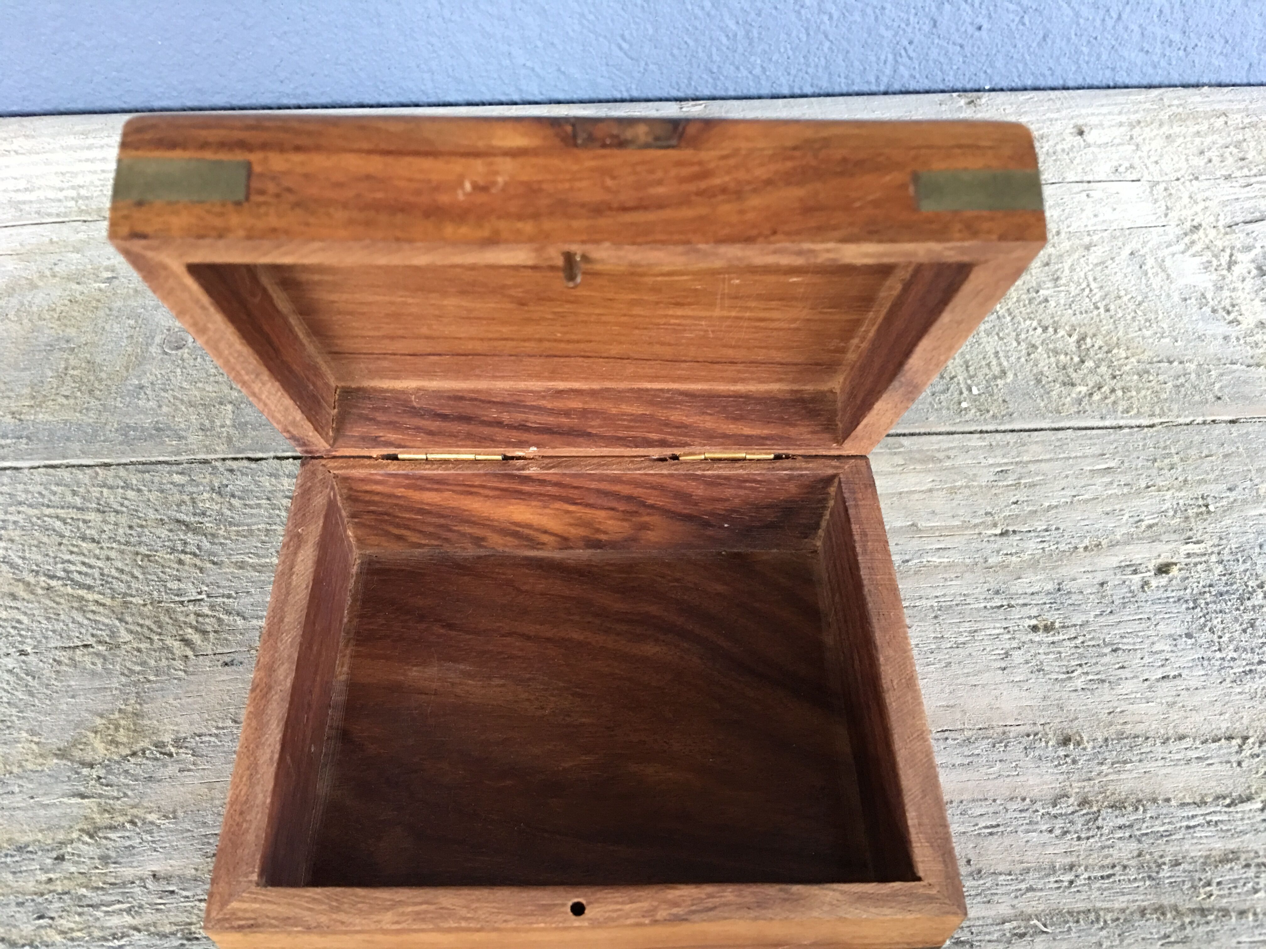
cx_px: 633
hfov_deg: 61.7
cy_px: 474
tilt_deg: -50.5
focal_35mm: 29
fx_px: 1061
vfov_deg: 48.2
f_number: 2.2
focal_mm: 4.15
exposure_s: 1/17
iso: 100
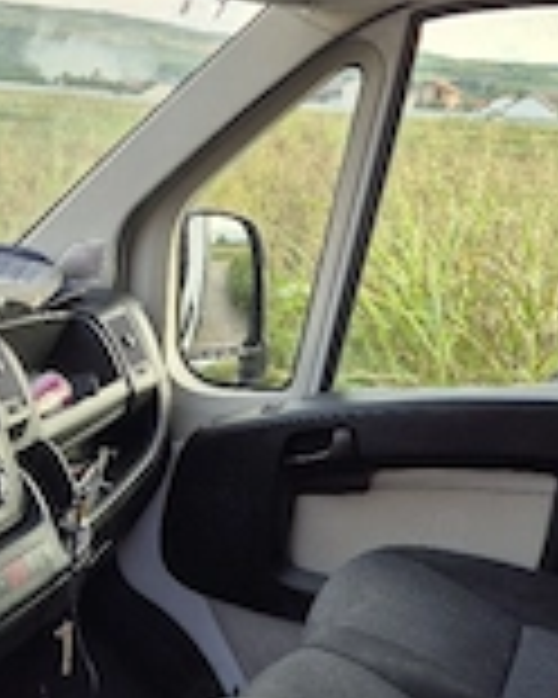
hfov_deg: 25.5
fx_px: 1197
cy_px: 315
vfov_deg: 32.5
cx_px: 63
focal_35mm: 58
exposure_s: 1/227
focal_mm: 5.4
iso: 25
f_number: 1.8
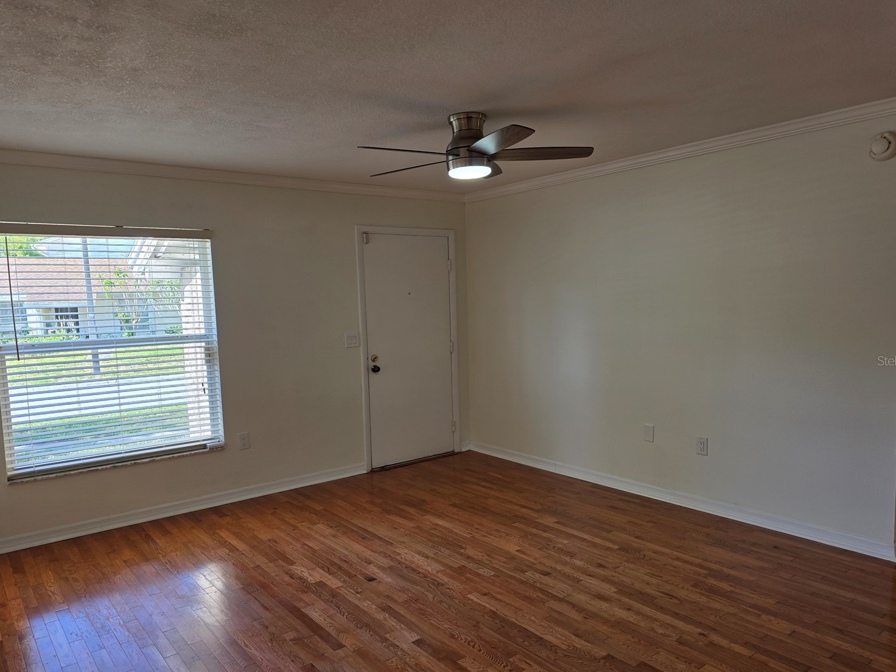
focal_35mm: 25
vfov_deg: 54.8
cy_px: 360
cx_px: 448
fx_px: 647
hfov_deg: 69.4
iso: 40
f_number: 1.7
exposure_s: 1/120
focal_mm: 6.3
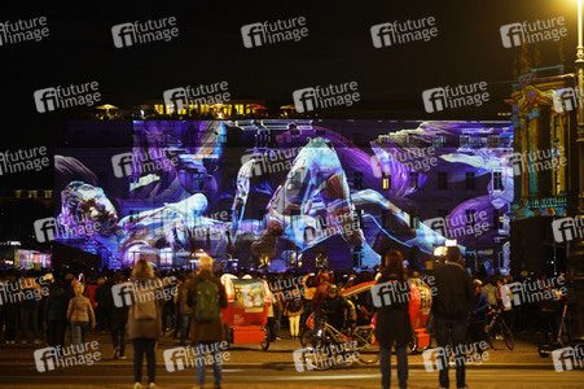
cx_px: 292
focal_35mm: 85
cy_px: 194
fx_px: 1378
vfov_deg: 16.0
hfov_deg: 23.9
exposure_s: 1/60
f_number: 2
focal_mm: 85
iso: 1600
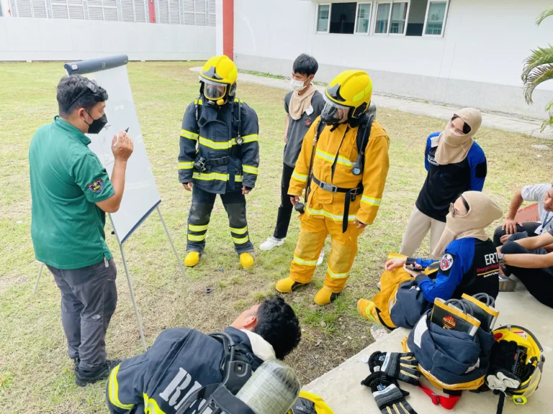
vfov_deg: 53.1
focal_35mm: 26
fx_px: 415
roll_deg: -2.4
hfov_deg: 67.3
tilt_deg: -21.1
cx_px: 276
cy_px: 207
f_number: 1.6
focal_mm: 4.2
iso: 32
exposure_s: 1/1473
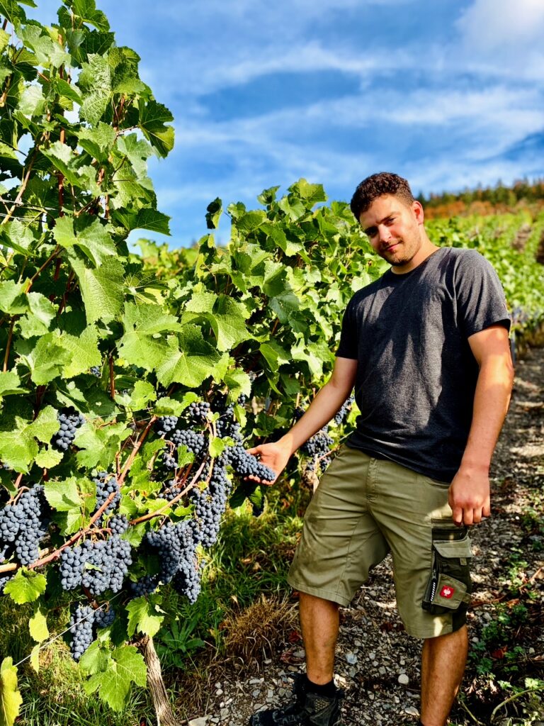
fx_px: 545
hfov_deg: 53.1
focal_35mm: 26
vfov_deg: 67.3
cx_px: 272
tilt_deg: +7.4
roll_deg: -1.5
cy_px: 363
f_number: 1.6
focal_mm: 5.96
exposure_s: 1/1799
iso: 50
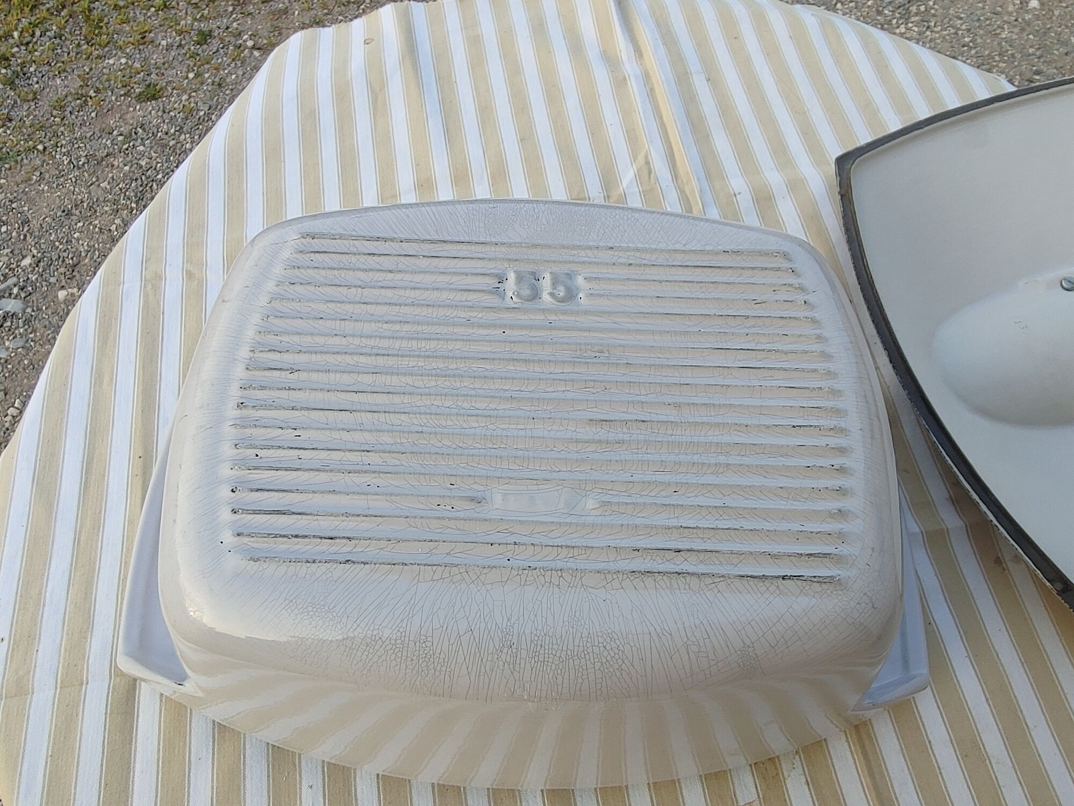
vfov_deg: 56.8
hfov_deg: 71.6
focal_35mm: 24
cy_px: 403
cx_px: 537
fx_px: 745
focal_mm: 1.6
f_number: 2.2
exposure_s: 1/295
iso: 50
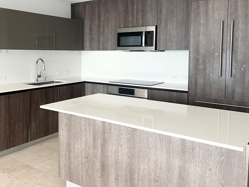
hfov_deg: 50.7
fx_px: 259
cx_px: 90
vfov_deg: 39.3
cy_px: 67
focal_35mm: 36
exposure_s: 1/79
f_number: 1.5
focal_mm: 5.7
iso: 125
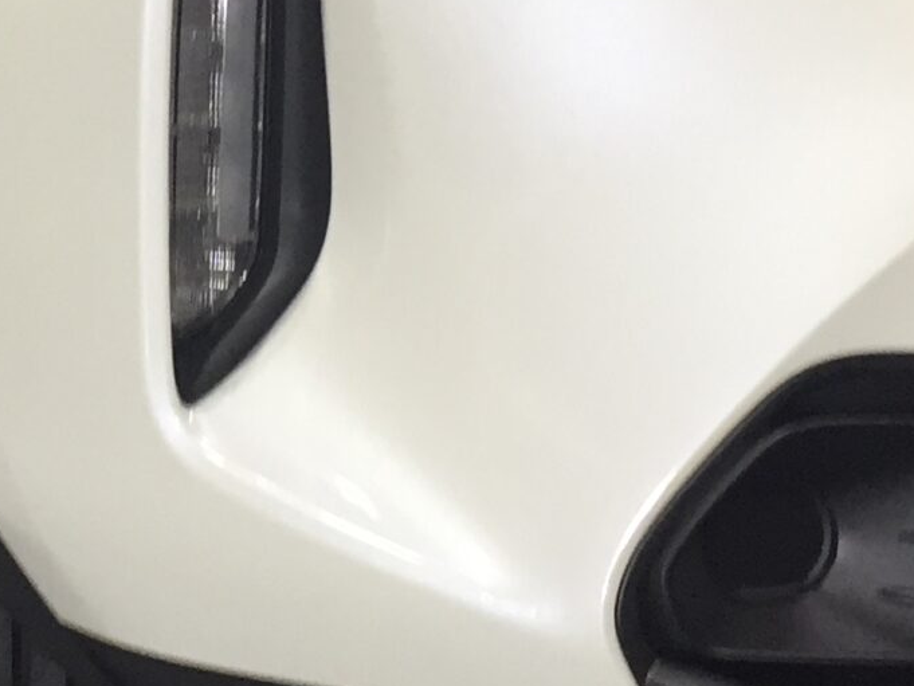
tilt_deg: -1.8
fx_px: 2879
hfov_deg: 17.9
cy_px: 71
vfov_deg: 13.5
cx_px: 219
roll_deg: +0.5
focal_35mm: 109
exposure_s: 1/40
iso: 32
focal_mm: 4.15
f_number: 2.2
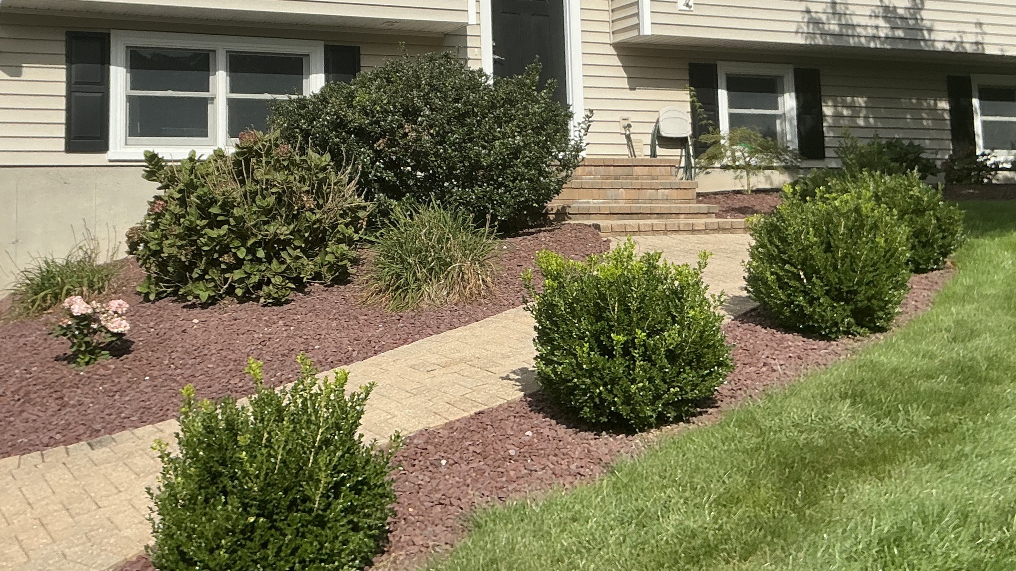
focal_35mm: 44
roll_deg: +1.9
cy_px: 93
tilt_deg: +5.1
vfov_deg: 26.5
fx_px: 1185
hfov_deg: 46.3
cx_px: 439
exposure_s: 1/2320
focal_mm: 3
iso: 25
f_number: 1.8
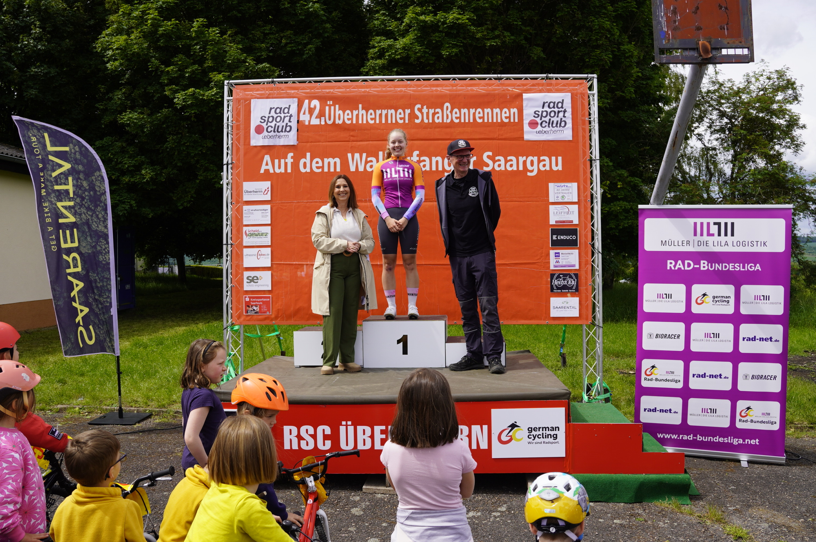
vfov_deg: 42.4
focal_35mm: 31
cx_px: 408
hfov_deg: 60.5
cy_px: 271
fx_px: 700
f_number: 5
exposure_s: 1/640
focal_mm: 20.6
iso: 100
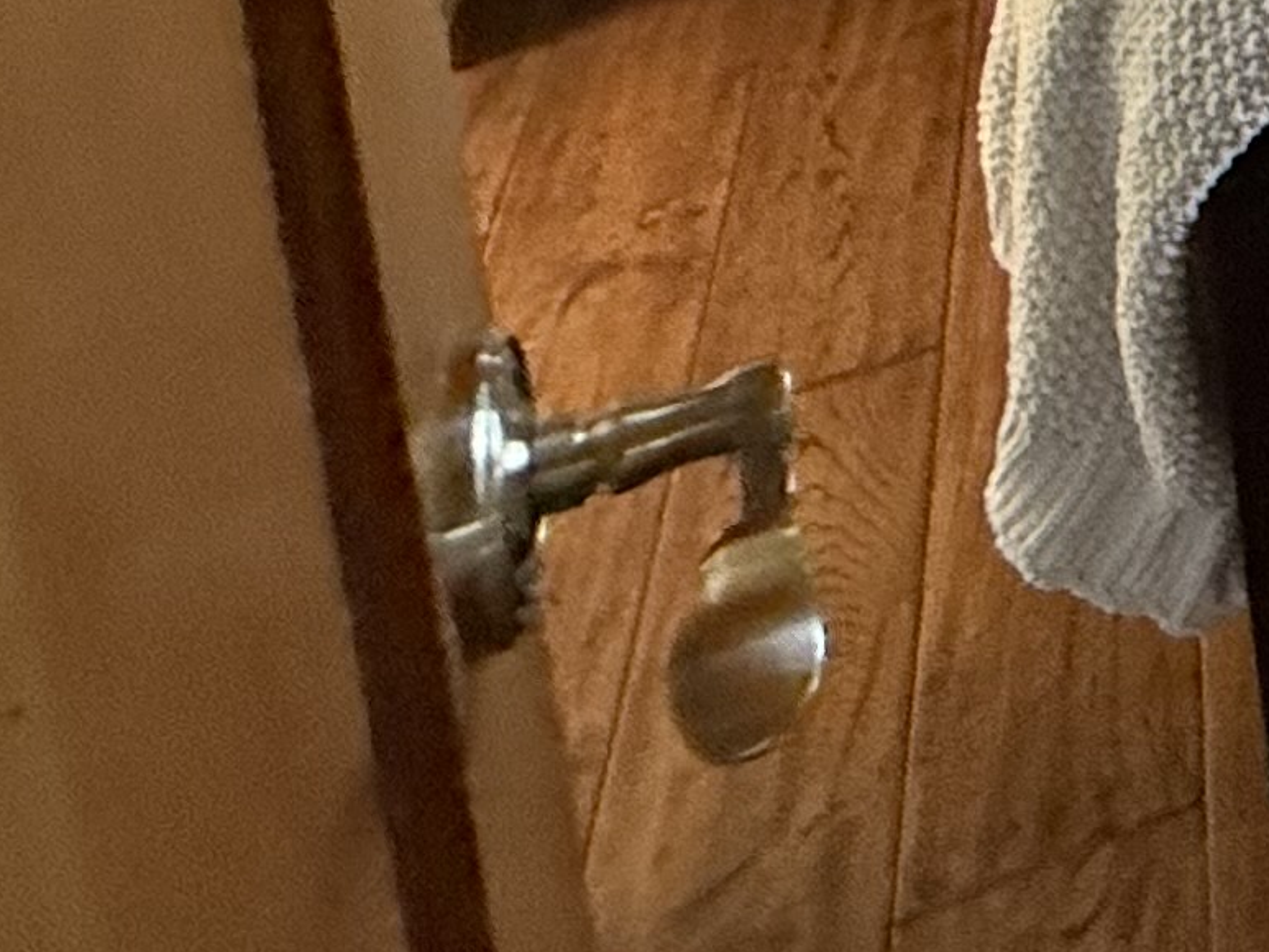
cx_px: 2866
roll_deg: -3.1
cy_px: -1077
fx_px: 2677
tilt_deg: -8.5
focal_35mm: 73
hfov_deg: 16.1
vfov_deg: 15.2
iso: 125
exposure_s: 1/99
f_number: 2.2
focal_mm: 2.22
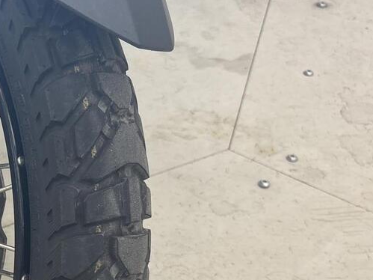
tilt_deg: -43.2
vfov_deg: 19.3
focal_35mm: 75
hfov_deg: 23.9
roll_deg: +6.0
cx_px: -64
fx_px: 808
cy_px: 246
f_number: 1.6
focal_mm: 5.96
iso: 50
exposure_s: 1/100
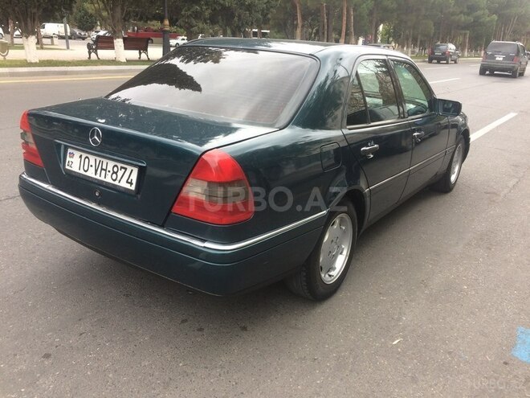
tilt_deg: -18.7
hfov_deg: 61.7
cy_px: 199
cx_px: 265
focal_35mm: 29
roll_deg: -1.9
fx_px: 444
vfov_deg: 48.2
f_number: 2.2
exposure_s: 1/100
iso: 40
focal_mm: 4.15
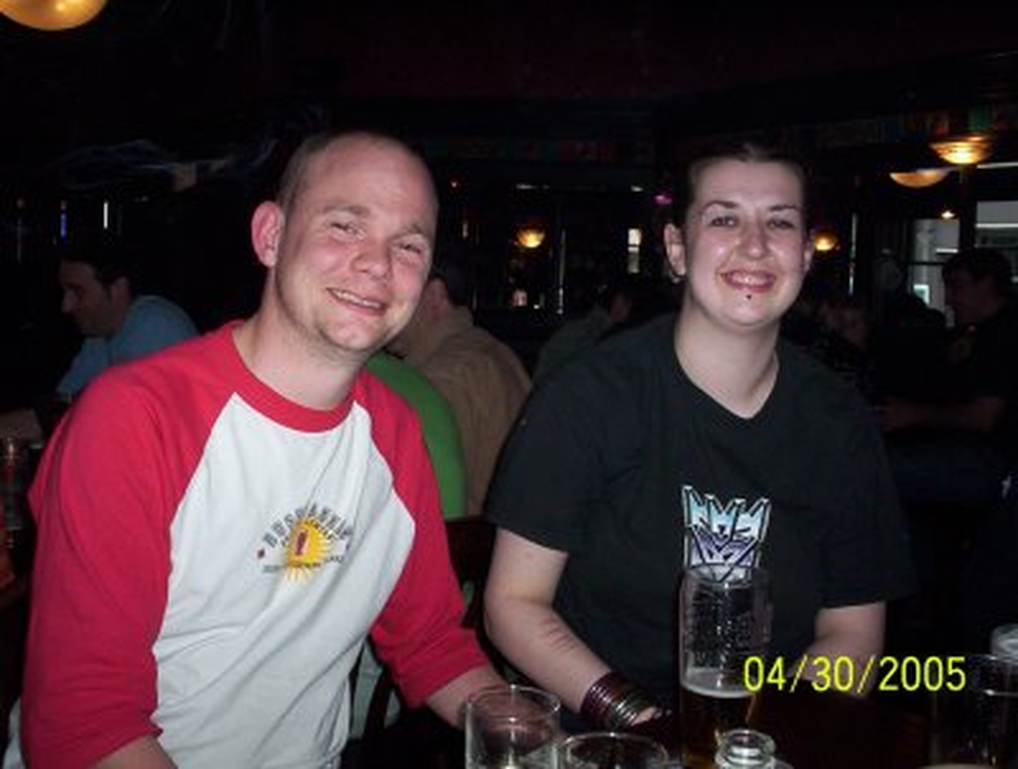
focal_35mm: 38
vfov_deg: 37.9
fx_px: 1120
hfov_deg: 48.9
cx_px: 509
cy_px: 384
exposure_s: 1/60
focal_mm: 4.99
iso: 140
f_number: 4.5
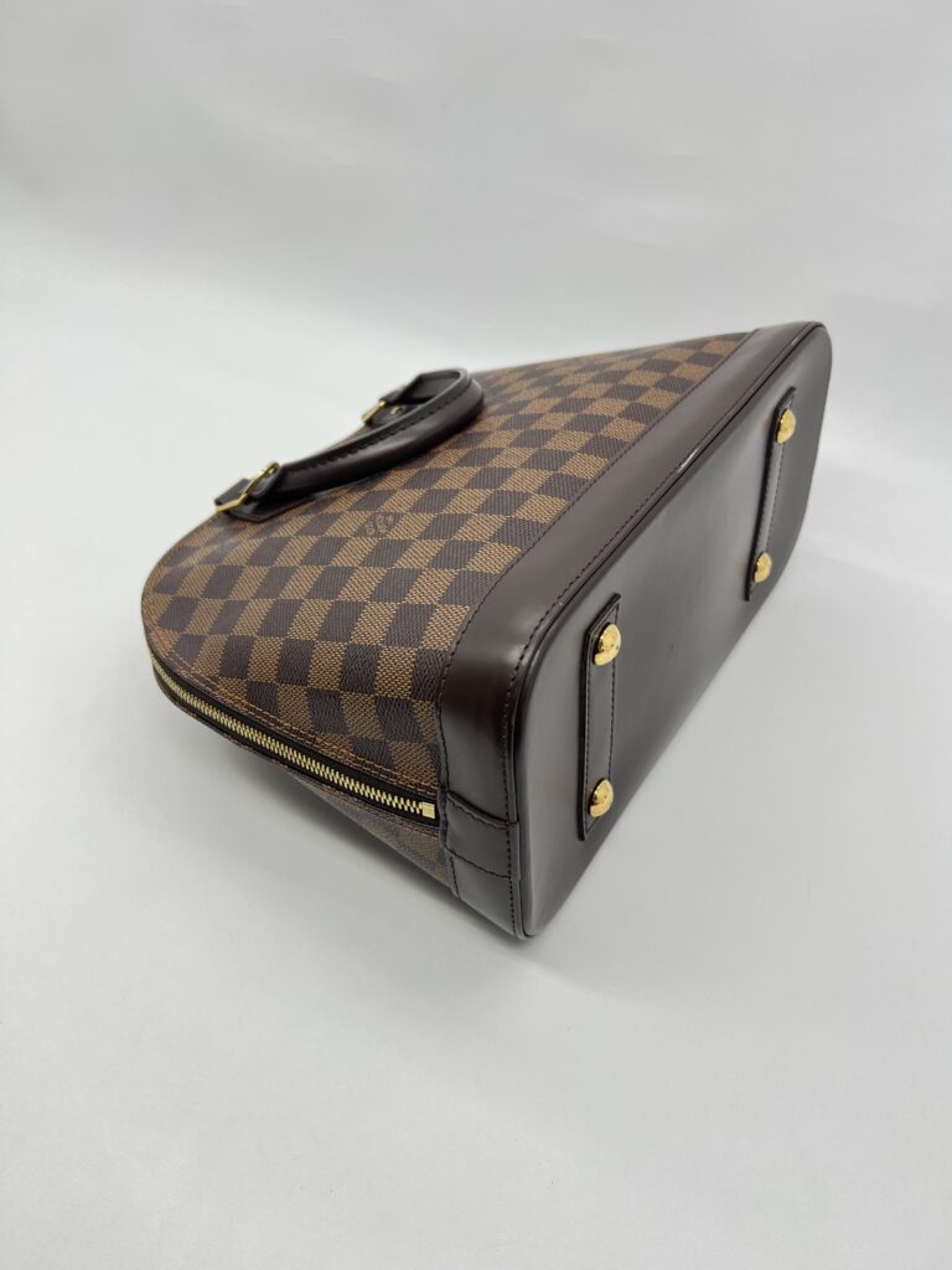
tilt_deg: -41.3
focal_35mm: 26
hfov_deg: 53.1
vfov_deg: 67.3
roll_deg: -3.8
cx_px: 476
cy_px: 635
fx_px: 953
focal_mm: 5.7
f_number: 1.5
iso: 32
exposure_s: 1/104
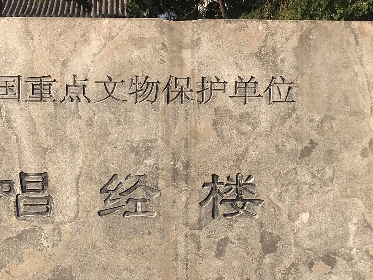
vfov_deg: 28.4
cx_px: 125
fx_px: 539
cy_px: 228
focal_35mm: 50
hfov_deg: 37.8
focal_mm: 3.99
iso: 20
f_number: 1.8
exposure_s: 1/1546
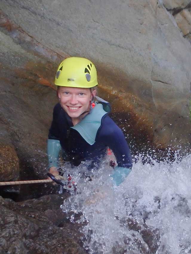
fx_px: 206
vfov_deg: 63.4
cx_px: 96
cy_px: 127
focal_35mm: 28
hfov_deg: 49.8
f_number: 3.9
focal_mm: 5
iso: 800
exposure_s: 1/400
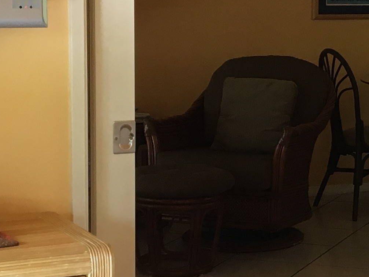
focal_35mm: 116
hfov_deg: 16.7
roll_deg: -0.7
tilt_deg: -6.4
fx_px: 1237
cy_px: 105
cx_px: 358
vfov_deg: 12.8
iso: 50
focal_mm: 4.15
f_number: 2.2
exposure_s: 1/30
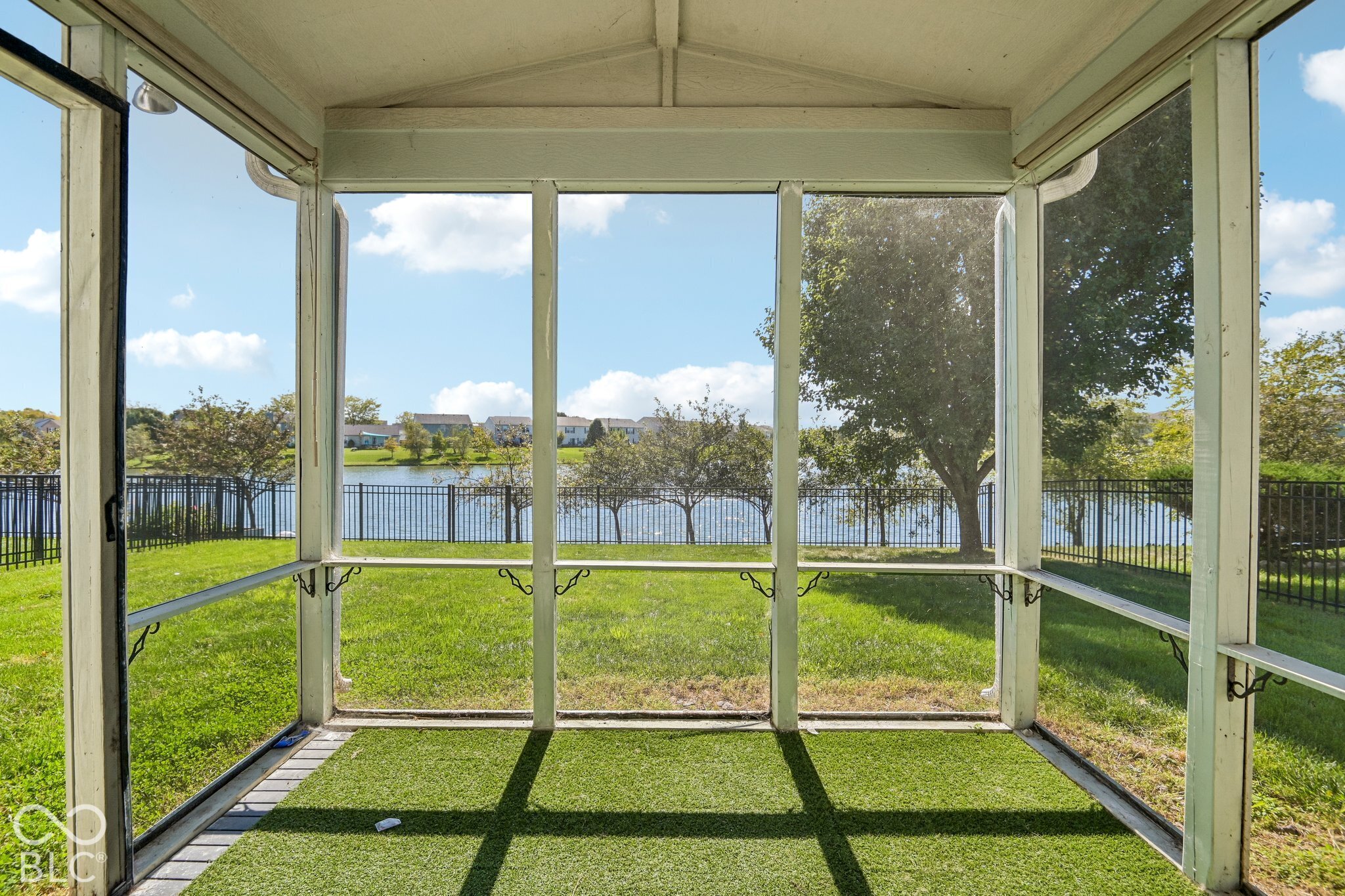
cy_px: 448
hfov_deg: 96.7
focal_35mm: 16
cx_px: 672
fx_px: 598
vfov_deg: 73.7
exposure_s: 1/160
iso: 100
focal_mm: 16
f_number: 8
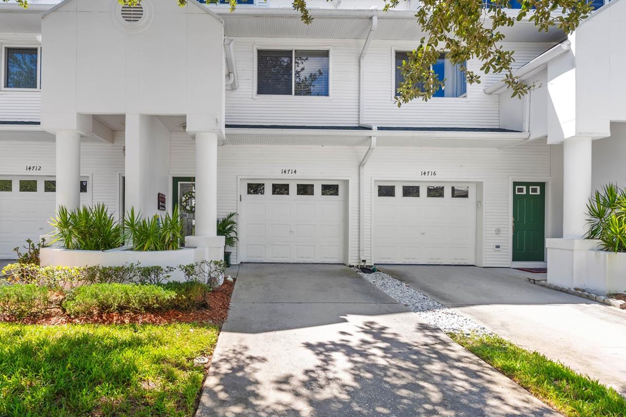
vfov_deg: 59.4
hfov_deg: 80.6
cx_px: 263
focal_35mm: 21
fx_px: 365
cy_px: 219
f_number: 11
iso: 125
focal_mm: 16
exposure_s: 1/80
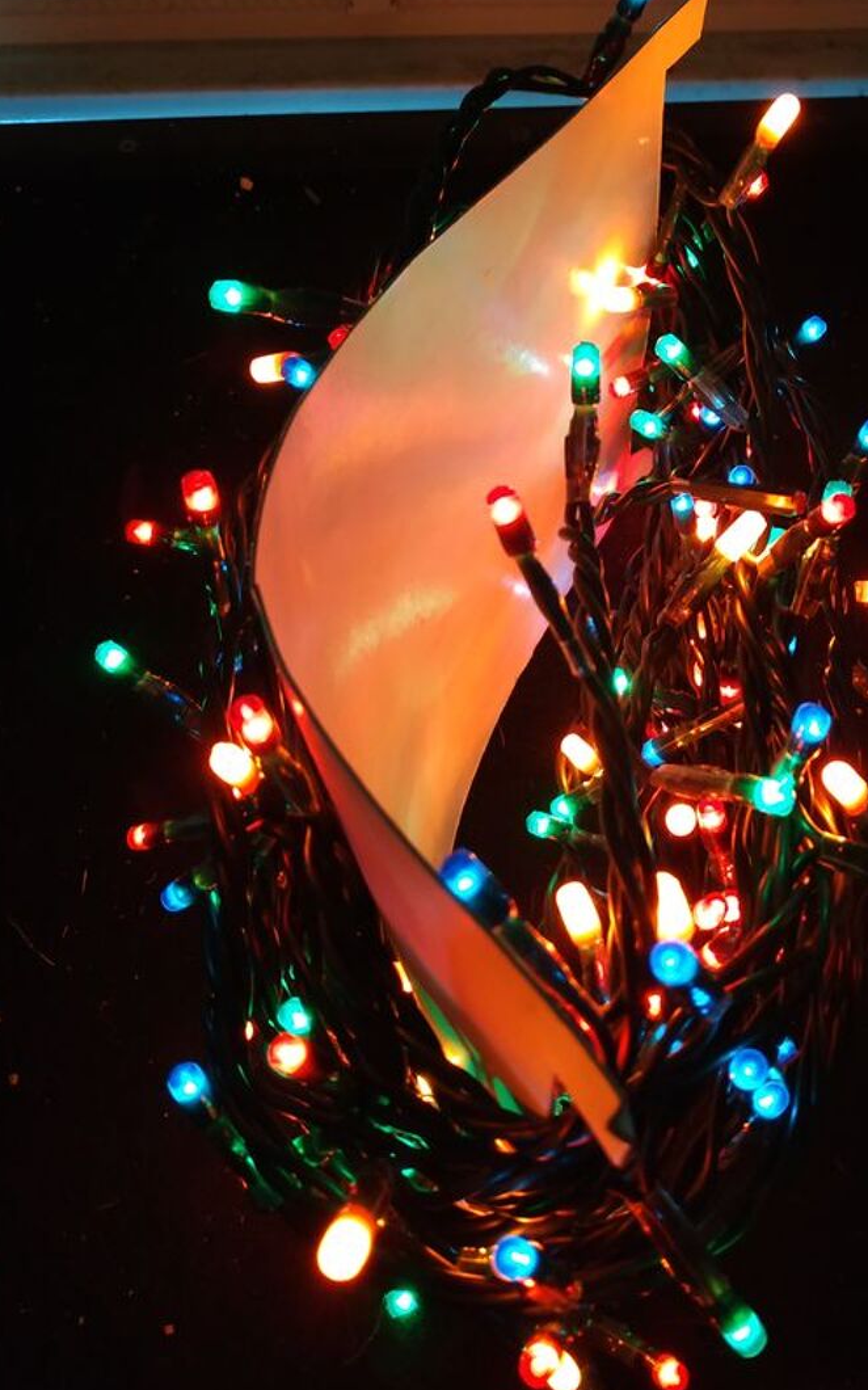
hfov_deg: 38.8
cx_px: 604
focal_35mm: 32
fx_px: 1212
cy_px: 553
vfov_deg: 59.2
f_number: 1.9
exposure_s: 1/20
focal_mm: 3.94
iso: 800
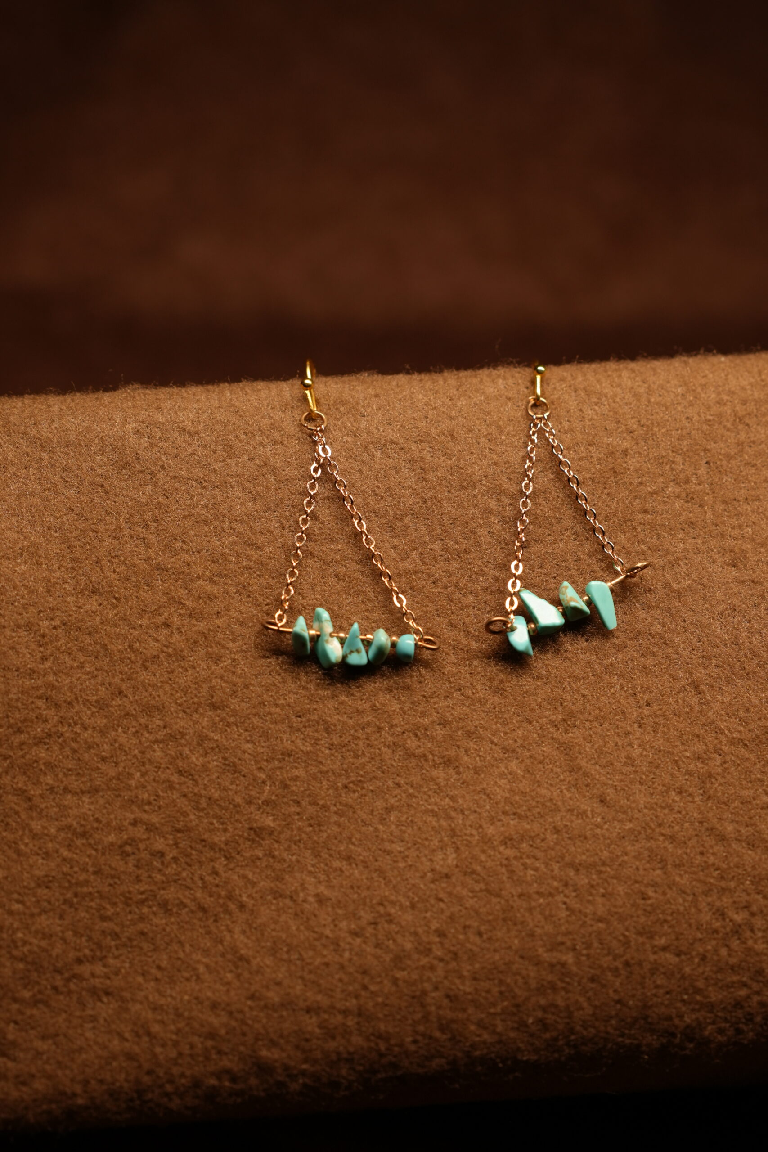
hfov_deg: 26.0
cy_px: 576
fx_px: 1664
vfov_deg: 38.2
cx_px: 384
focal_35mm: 52
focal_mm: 35
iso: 250
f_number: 4
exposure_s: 1/100
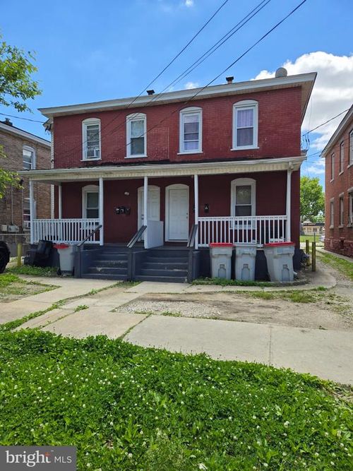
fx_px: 313
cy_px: 236
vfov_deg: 73.9
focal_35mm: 23
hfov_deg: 58.9
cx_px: 176
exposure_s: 1/1559
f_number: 1.8
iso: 25
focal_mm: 5.4
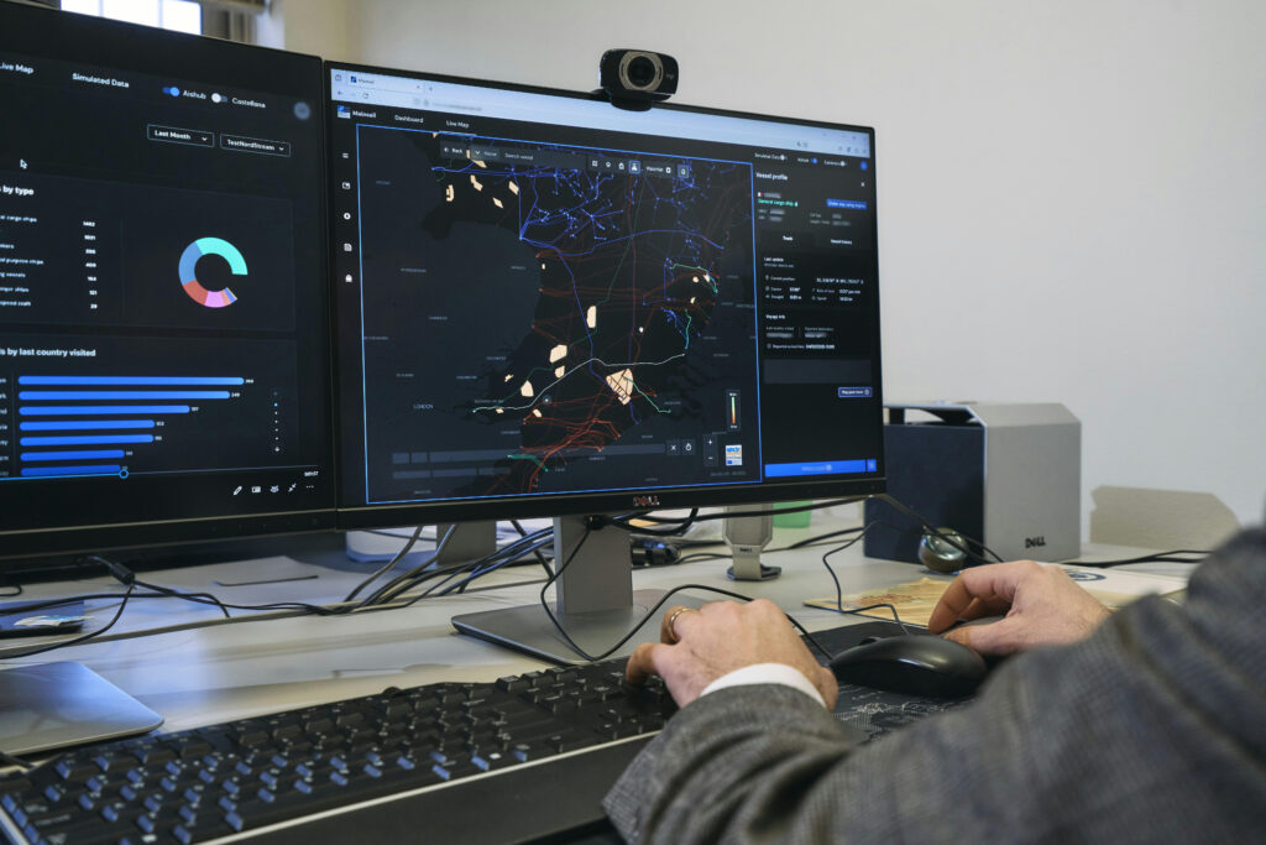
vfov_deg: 37.9
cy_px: 422
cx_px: 633
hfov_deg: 54.4
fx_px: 1231
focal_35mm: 35
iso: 1250
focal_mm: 35
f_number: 5.6
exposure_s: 1/125
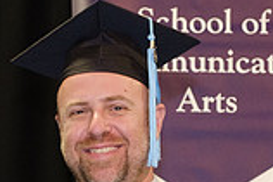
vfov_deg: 6.4
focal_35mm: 210
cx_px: -7
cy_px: 347
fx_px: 1591
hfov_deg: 9.7
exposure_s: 1/125
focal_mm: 24.9
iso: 1250
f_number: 4
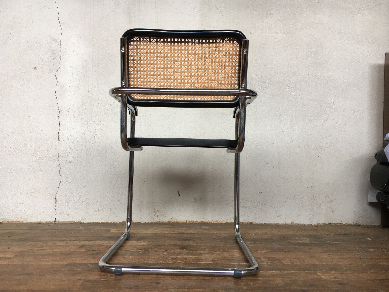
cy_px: 143
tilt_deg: +2.0
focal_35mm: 30
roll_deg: -2.1
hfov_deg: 60.0
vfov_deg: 46.8
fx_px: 337
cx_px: 189
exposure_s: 1/50
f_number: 2.2
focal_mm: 4.15
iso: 32
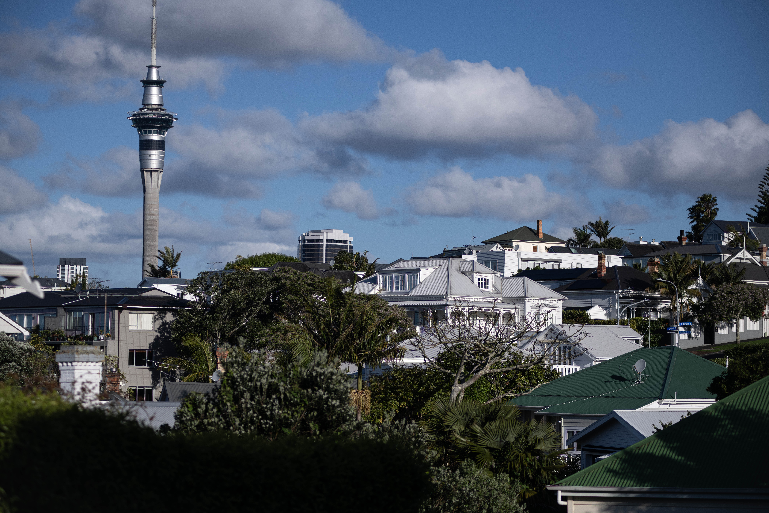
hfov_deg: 20.4
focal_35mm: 100
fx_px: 2136
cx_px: 384
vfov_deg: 13.7
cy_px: 256
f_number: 3.5
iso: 160
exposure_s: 1/8000
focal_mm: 100
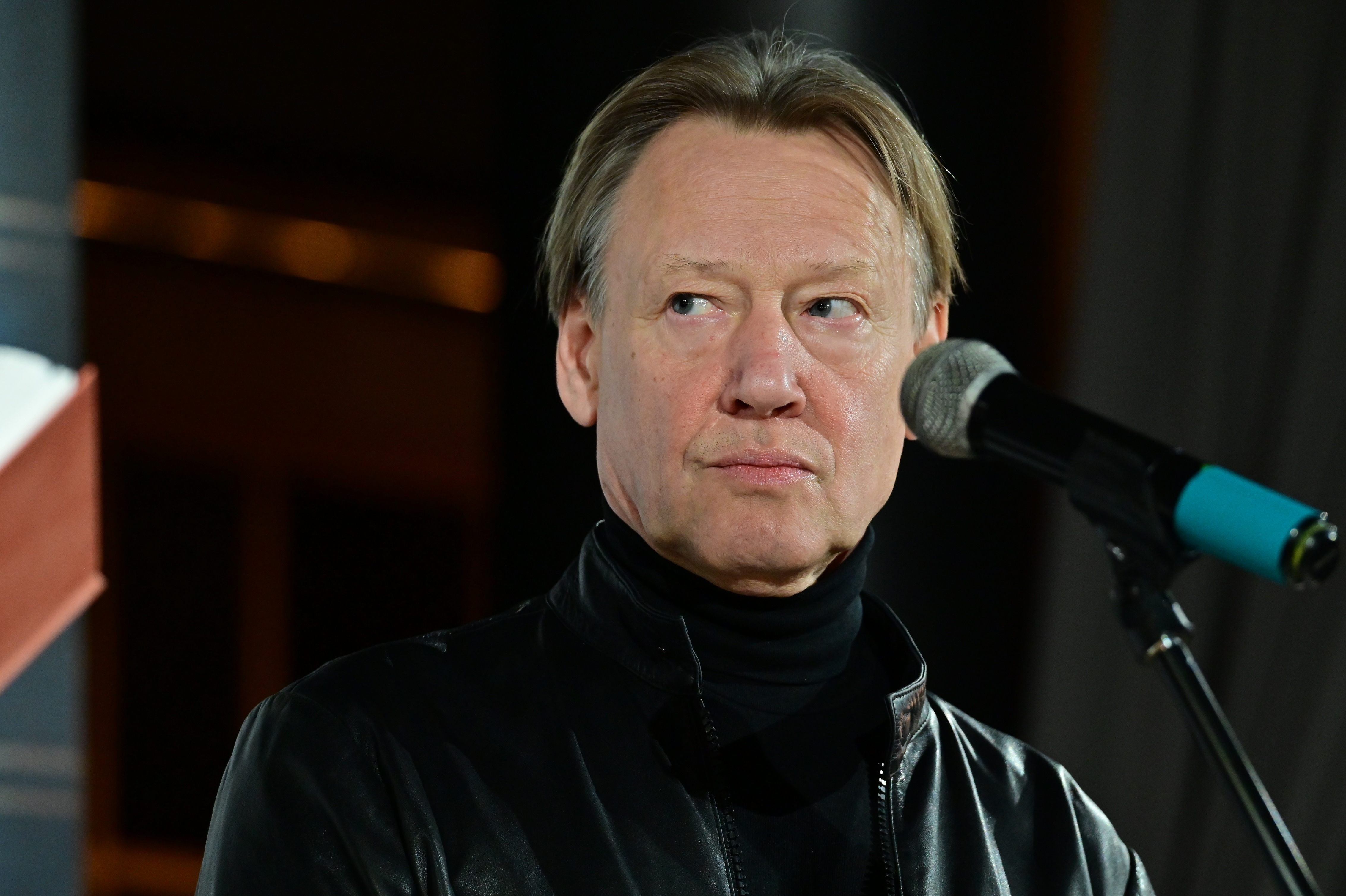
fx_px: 14577
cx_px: 673
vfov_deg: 3.5
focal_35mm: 390
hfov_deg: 5.3
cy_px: 448
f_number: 6
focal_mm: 390
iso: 5000
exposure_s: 1/100
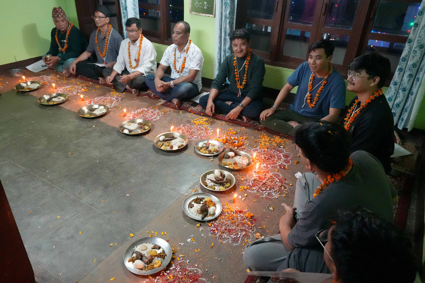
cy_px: 142
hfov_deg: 67.4
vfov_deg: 47.9
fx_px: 319
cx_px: 212
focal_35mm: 27
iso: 8000
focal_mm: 18
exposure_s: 1/125
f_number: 4.5
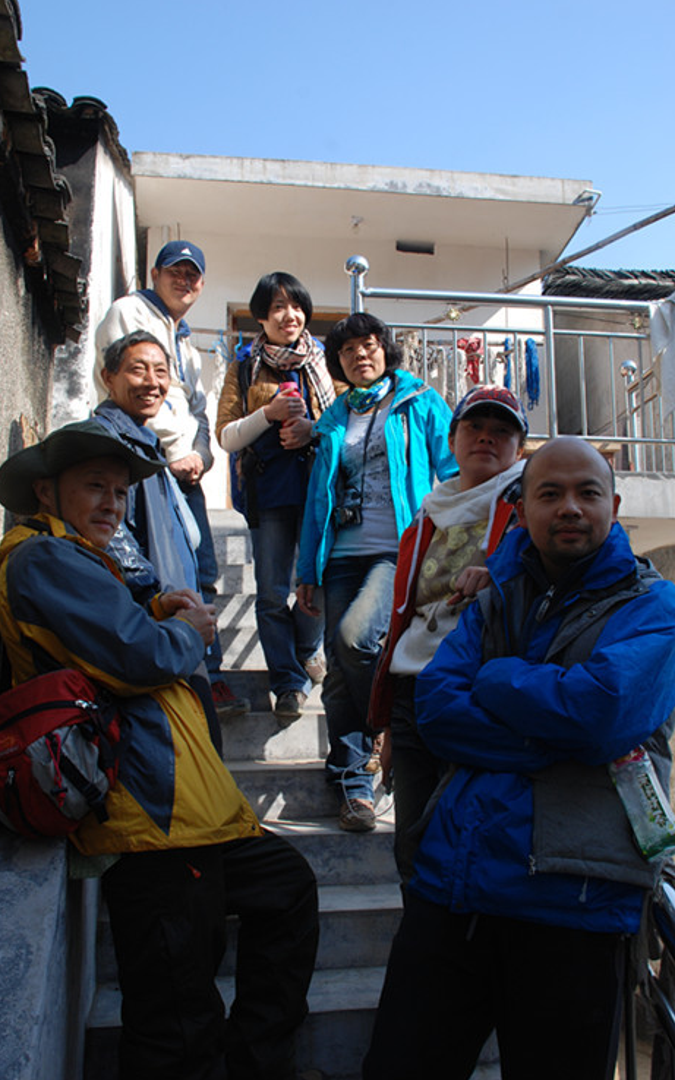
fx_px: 913
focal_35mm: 31
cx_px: 338
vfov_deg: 61.2
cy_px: 539
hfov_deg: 40.6
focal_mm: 20
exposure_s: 1/125
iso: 160
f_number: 9
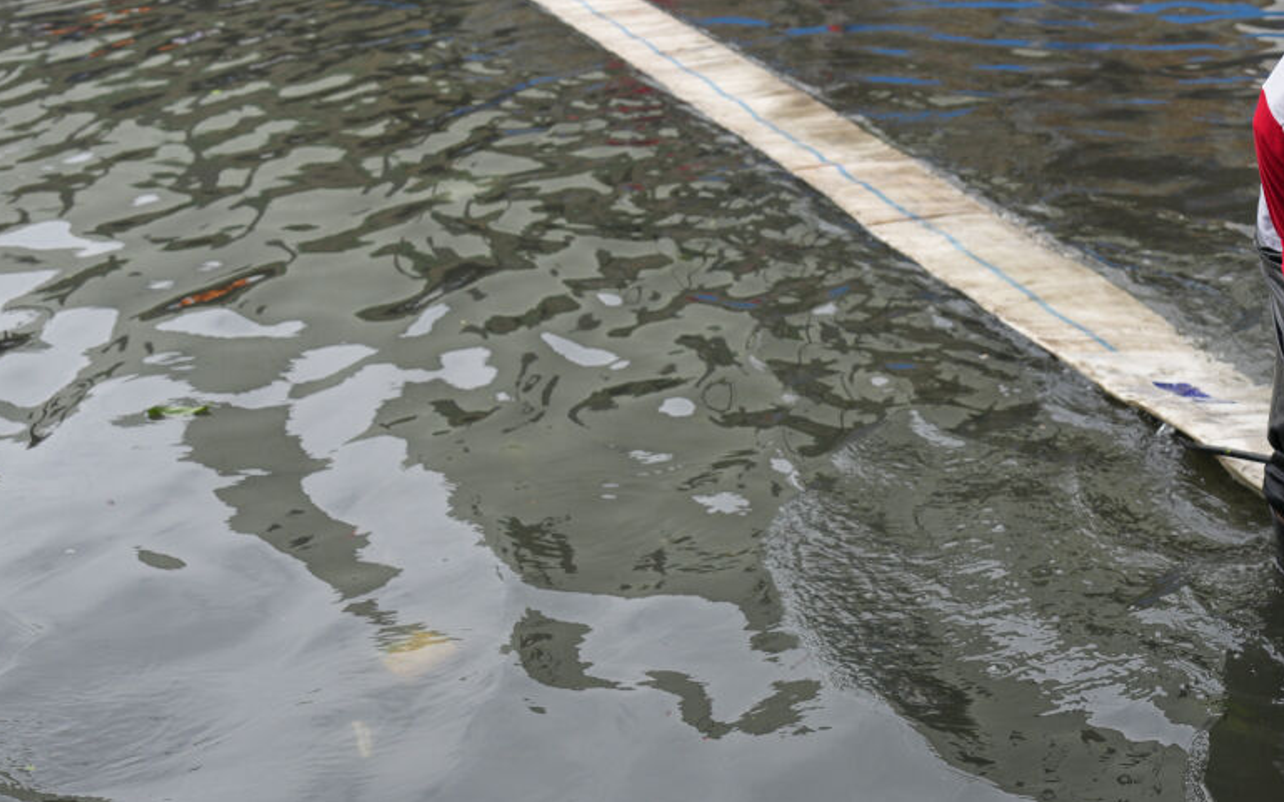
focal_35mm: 56
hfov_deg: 35.1
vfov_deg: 23.1
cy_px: 483
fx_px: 1959
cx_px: 1035
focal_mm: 24
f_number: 2.8
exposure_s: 1/1250
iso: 200
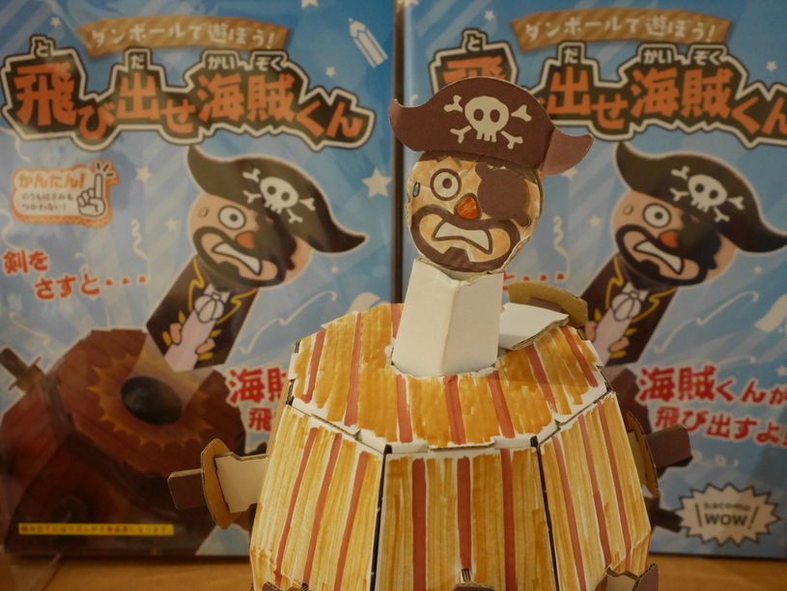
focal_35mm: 34
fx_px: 773
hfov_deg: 53.9
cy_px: 296
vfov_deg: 41.8
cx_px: 394
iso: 2500
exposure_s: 1/60
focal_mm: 17
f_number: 5
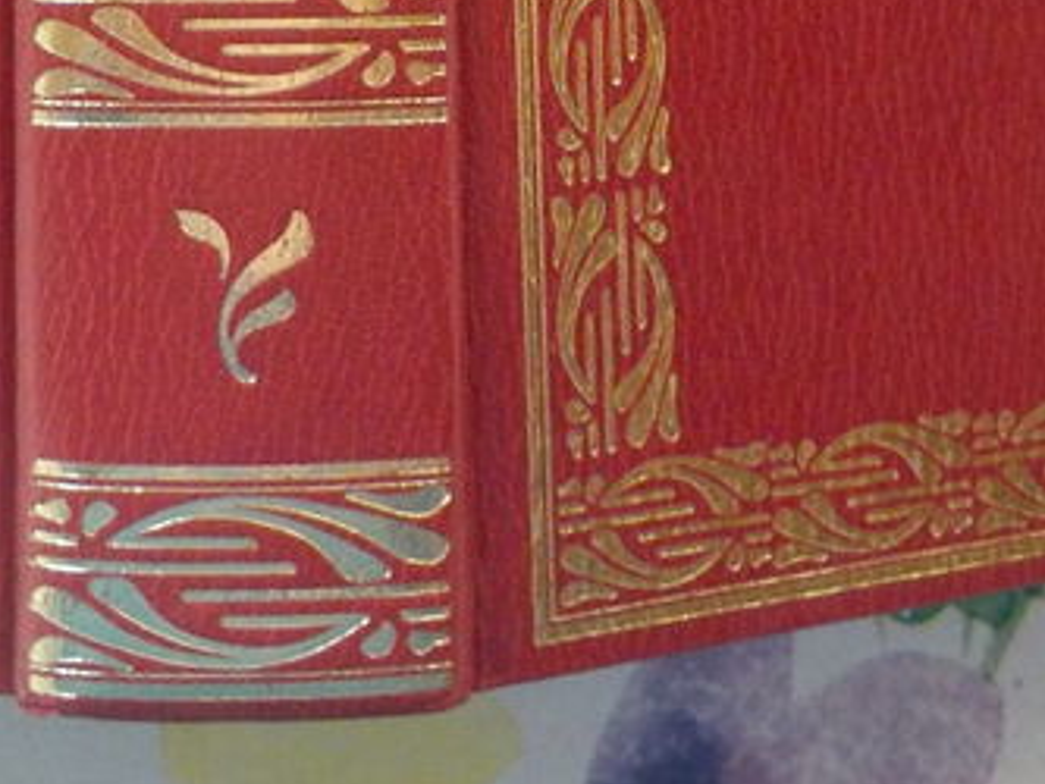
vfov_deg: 15.5
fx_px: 2718
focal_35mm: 90
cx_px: 408
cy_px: -298
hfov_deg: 21.7
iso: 400
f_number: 3.3
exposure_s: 1/30
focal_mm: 4.1
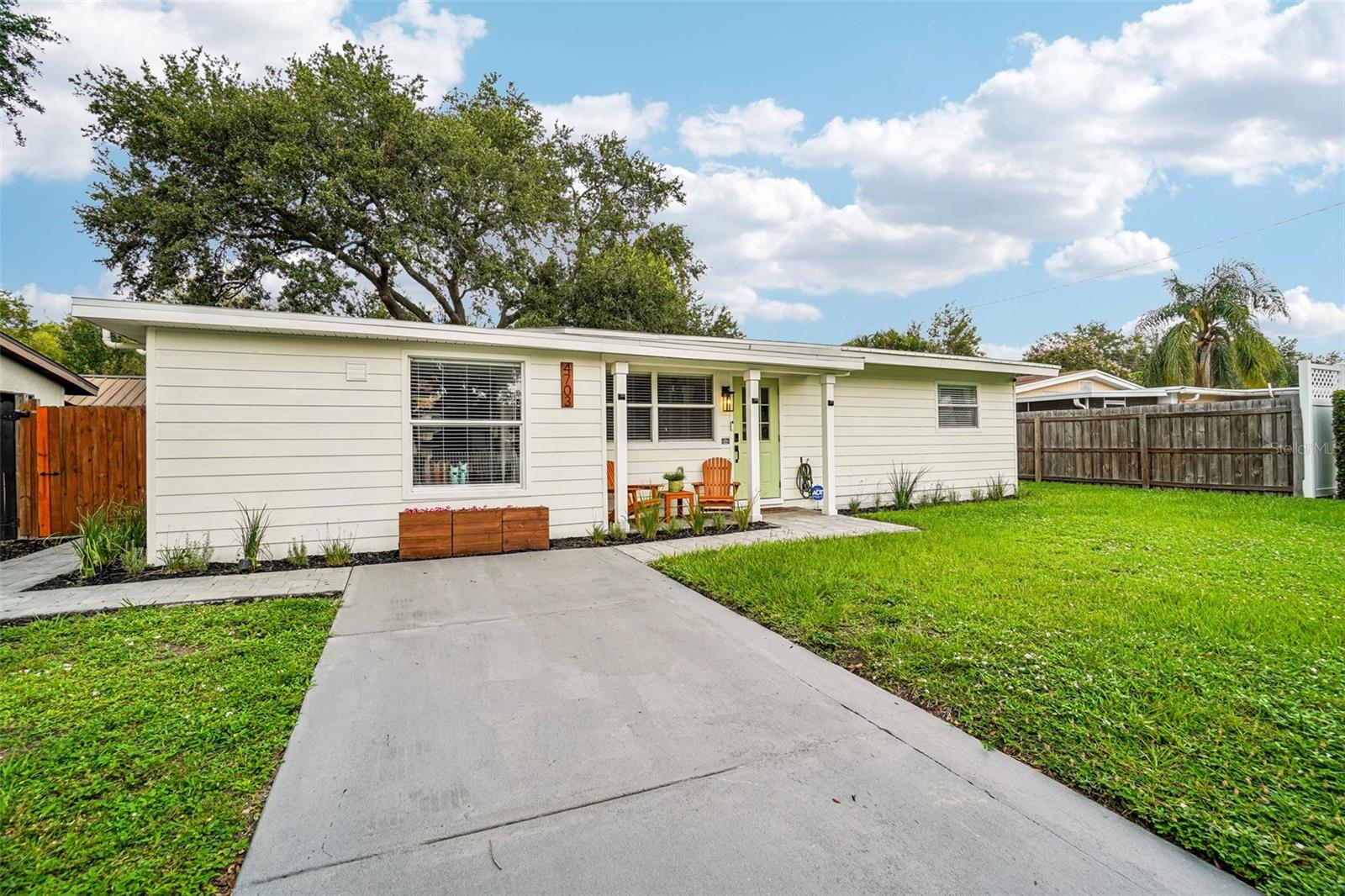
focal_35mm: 15
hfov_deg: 100.4
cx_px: 672
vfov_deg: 77.3
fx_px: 560
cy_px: 448
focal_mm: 10
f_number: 8
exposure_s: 1/60
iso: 100
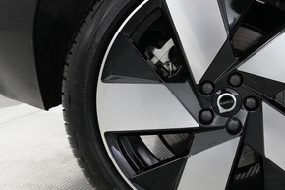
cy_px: 100
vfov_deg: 25.5
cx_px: 228
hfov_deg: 36.3
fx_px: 419
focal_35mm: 53
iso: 6400
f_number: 4.5
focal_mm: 24
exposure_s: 1/160
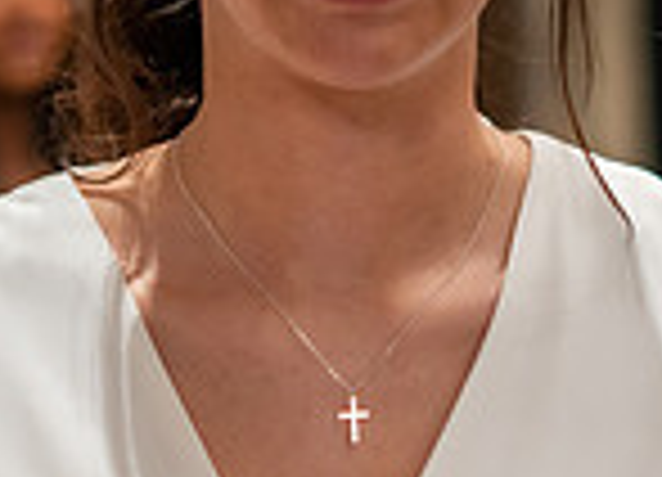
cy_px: 176
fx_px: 3961
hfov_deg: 9.6
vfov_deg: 6.9
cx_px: 324
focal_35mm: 210
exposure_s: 1/250
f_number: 1.8
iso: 1000
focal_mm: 50
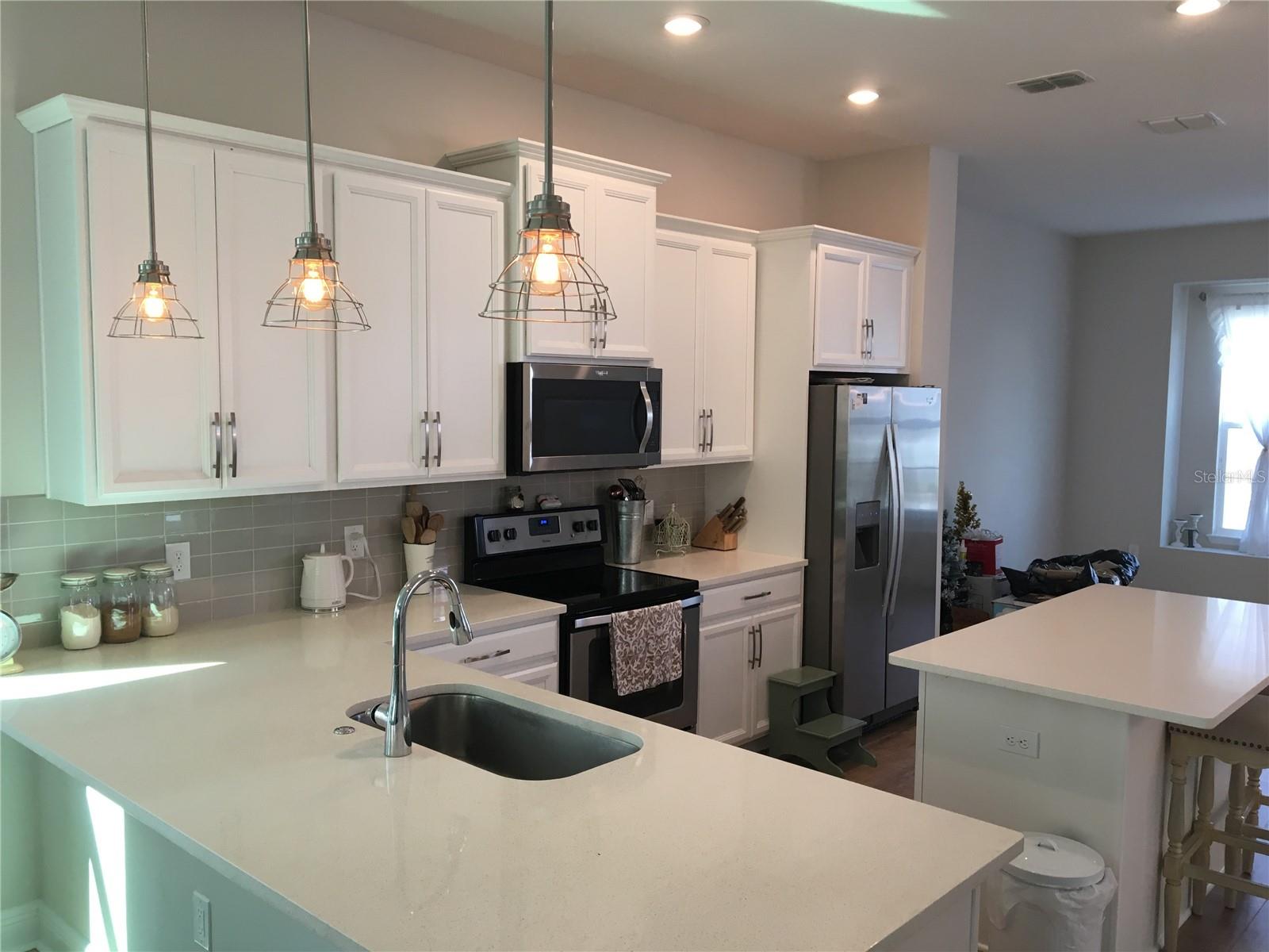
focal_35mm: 29
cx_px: 634
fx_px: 1063
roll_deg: -0.3
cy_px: 476
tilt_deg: -5.3
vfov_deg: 48.2
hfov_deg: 61.7
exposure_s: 1/30
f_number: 2.2
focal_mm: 4.15
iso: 32
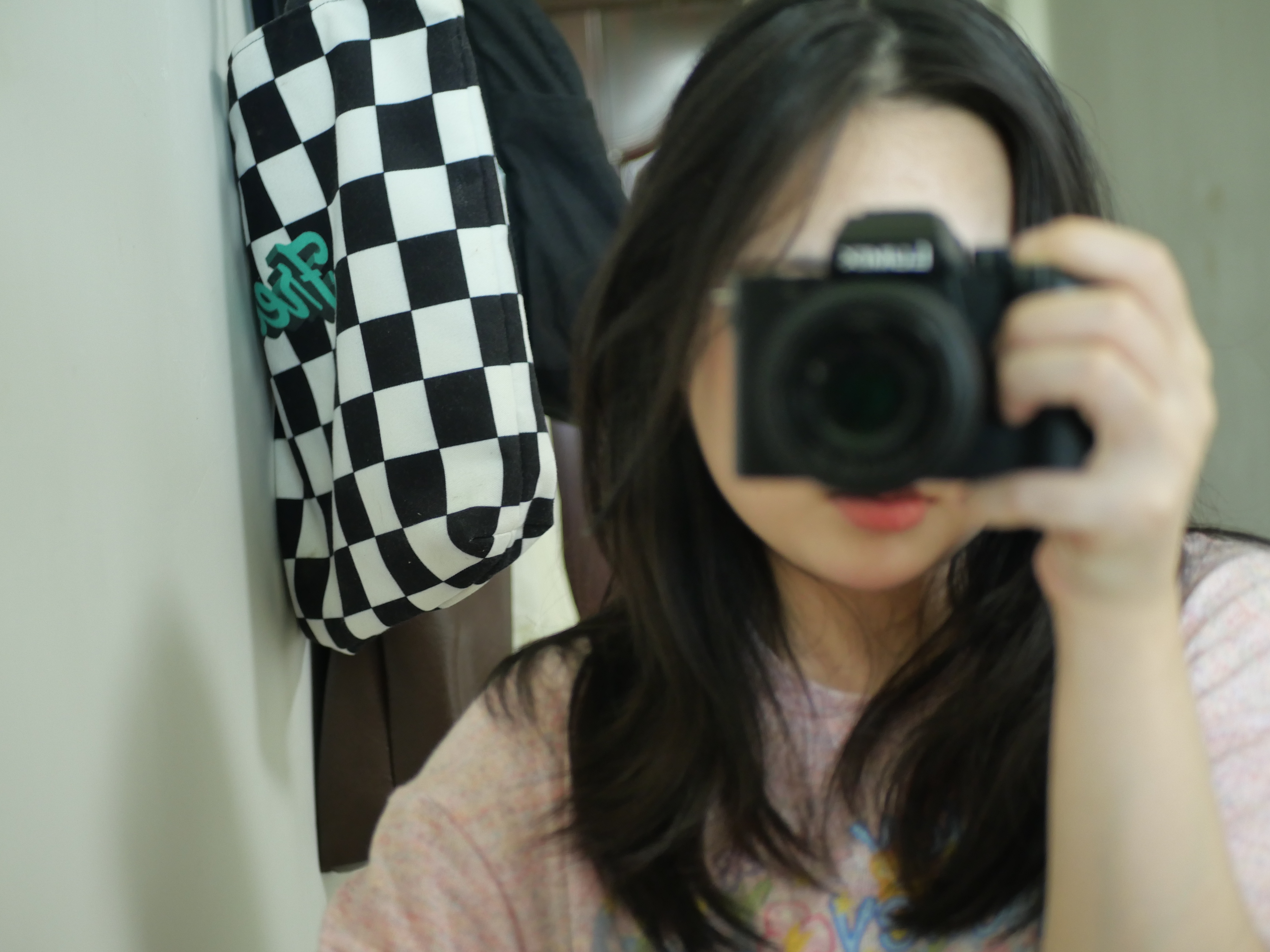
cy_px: 478
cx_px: 629
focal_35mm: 51
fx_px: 1871
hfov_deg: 37.5
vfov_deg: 28.6
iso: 800
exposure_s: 1/60
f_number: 1.8
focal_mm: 25
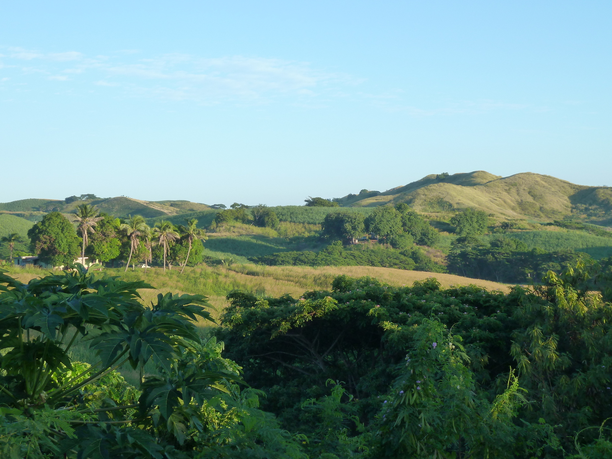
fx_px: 1273
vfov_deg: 20.4
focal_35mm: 72
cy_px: 230
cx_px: 306
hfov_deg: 27.0
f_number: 4.1
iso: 125
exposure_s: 1/200
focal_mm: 11.9
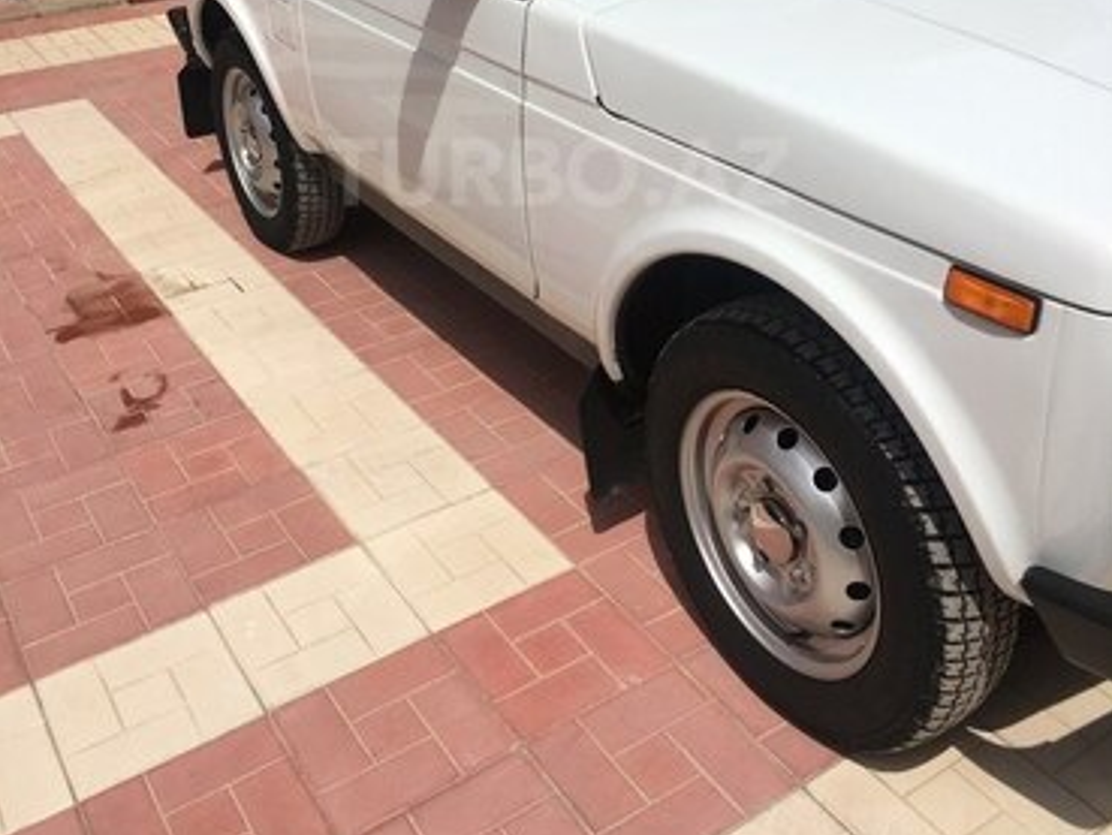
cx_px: 558
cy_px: 172
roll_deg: +2.1
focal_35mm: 39
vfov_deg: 35.7
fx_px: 1253
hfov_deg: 47.8
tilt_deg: -20.1
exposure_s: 1/4808
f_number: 2.2
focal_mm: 4.15
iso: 25
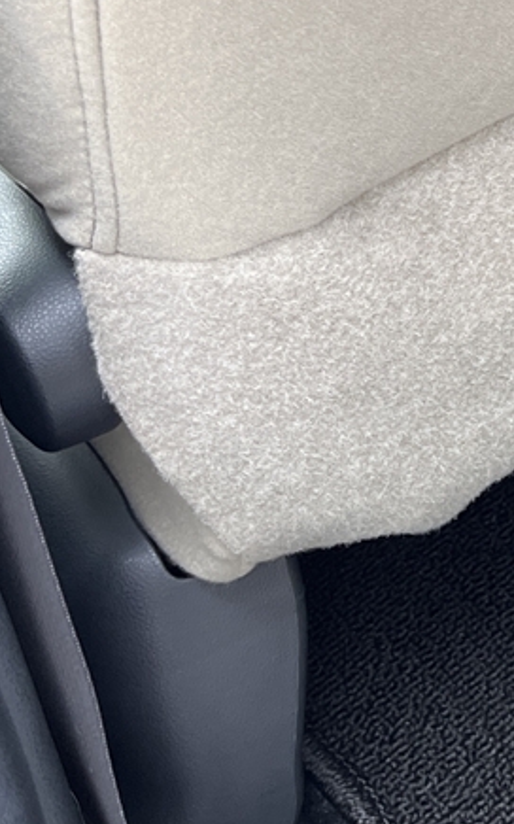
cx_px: 862
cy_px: -66
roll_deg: +1.1
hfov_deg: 14.5
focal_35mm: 81
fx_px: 1818
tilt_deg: -30.6
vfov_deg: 24.0
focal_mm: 5.1
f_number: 1.6
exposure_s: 1/121
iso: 80
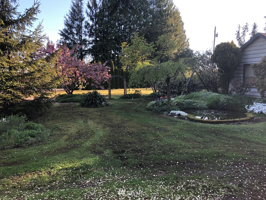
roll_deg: -1.0
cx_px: 133
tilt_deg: -7.4
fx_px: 223
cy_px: 99
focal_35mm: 29
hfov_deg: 61.7
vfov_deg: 48.2
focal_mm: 3.99
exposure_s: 1/120
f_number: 1.8
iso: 25
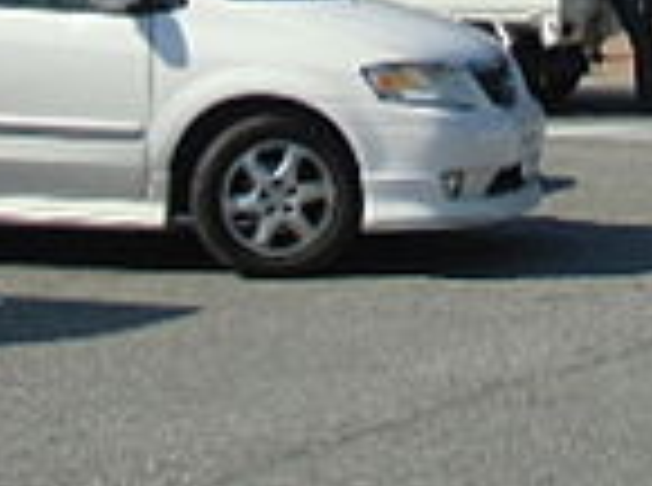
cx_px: 576
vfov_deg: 8.4
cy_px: -513
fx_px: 3119
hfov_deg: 11.9
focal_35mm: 166
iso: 64
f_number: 4
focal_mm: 7.15
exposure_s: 1/640
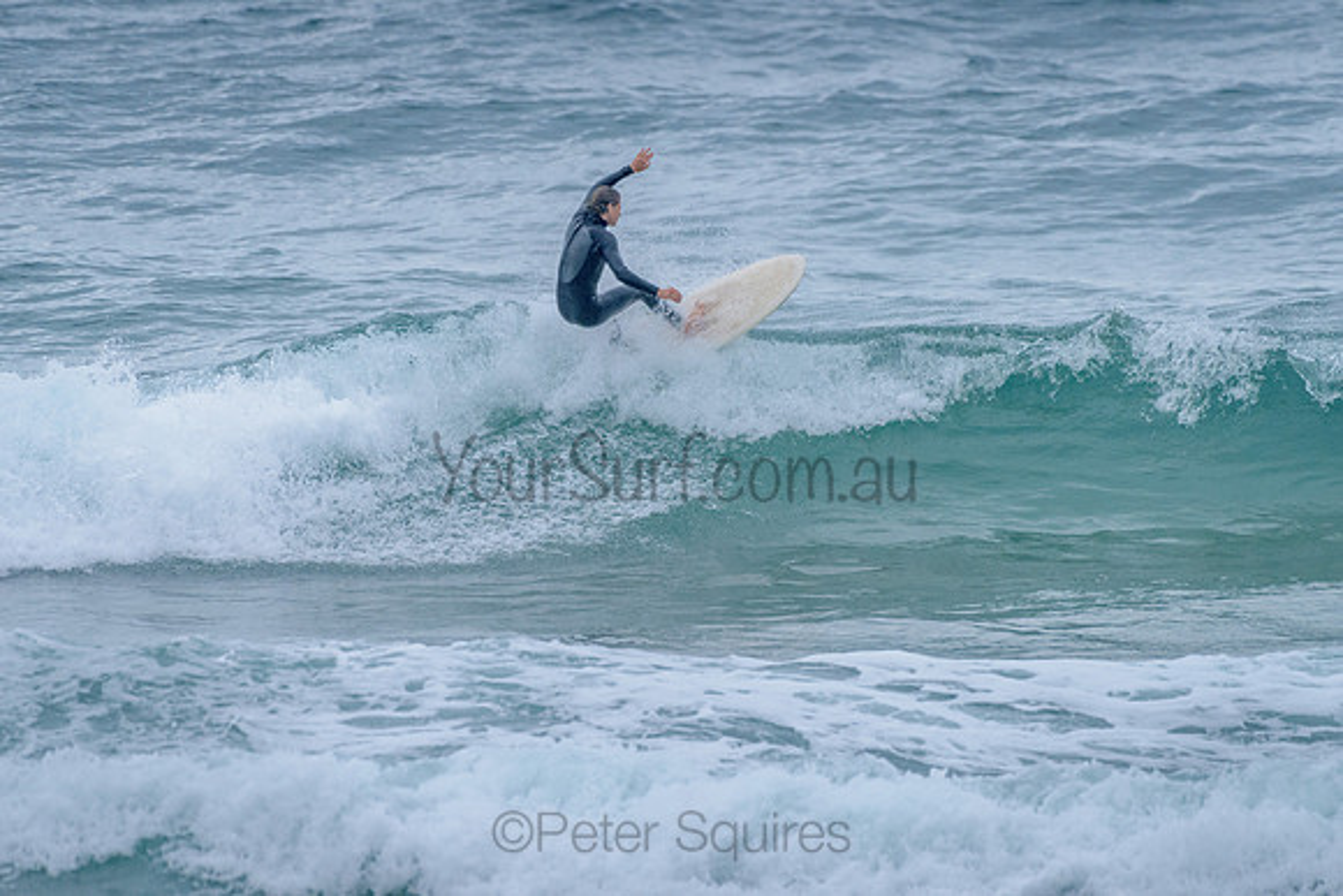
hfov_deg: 3.4
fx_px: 22864
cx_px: 673
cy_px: 348
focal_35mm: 613
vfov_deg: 2.2
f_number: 5.6
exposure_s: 1/2000
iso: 1800
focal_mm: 500
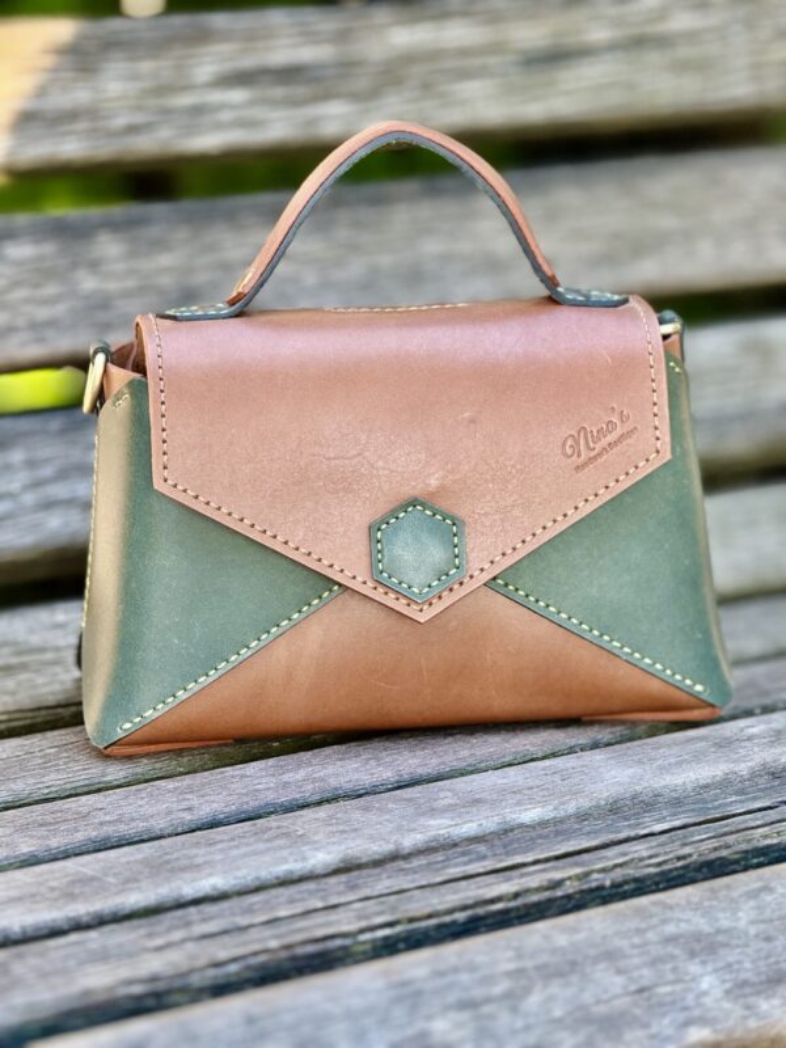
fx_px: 3633
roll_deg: -1.5
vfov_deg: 16.4
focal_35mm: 120
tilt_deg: -14.2
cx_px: 393
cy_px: 524
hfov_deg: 12.3
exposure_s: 1/99
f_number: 2.8
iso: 160
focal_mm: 15.66
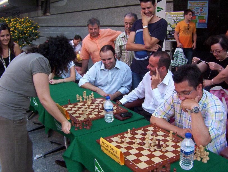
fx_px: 238
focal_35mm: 36
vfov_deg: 39.8
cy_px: 86
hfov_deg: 51.2
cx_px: 114
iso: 100
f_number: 2.76
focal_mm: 5.54
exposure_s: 1/148
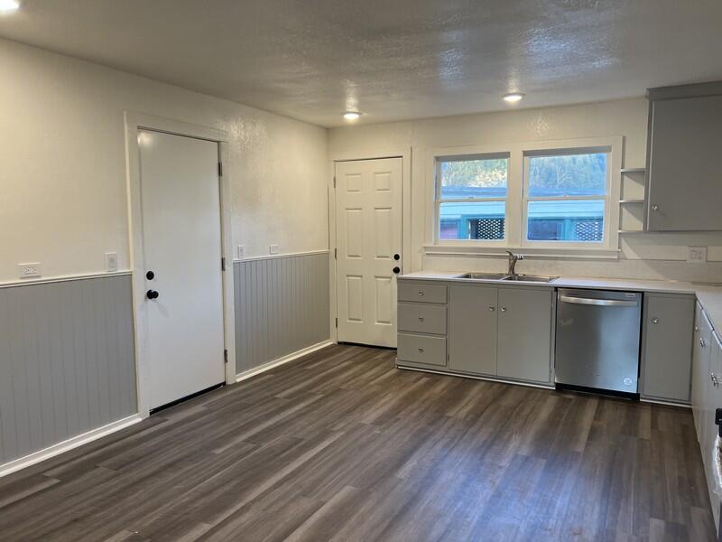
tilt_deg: -6.2
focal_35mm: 26
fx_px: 542
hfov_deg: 67.3
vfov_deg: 53.1
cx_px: 361
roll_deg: +1.4
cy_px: 271
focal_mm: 5.7
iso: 125
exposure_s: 1/120
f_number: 1.5
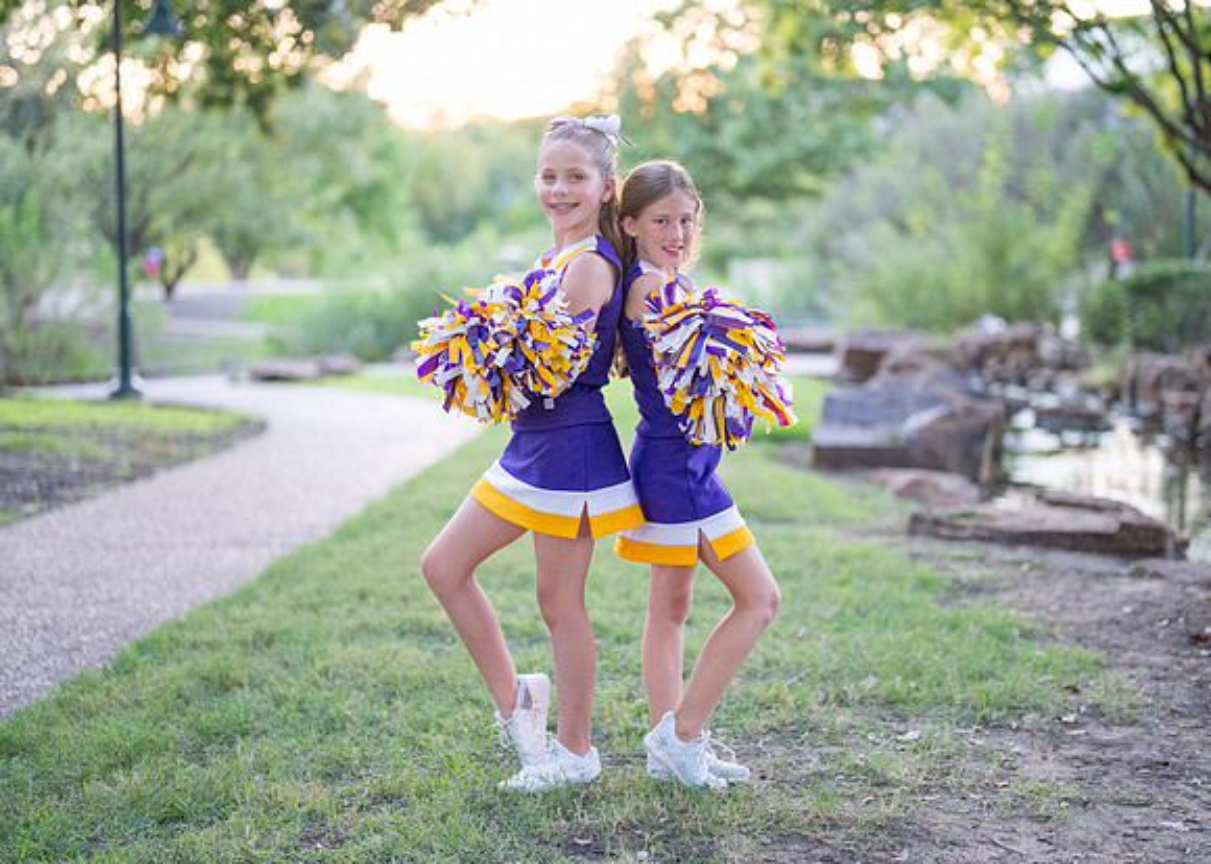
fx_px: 2047
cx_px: 640
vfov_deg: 23.8
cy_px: 434
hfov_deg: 33.0
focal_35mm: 60
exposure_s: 1/640
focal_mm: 50
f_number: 1.2
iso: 1600
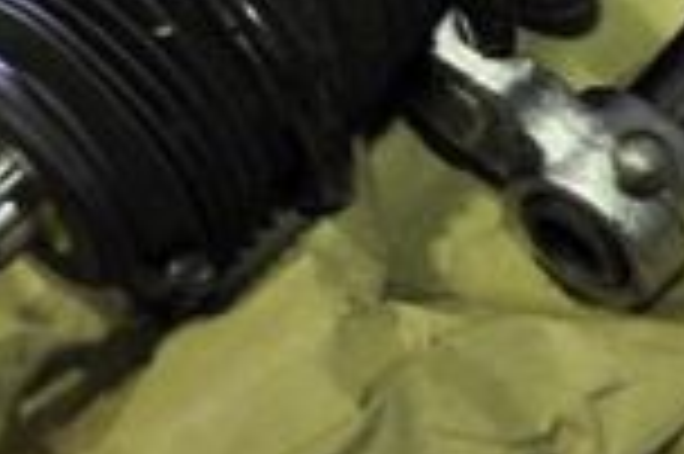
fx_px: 2847
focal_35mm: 150
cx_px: 446
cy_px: -214
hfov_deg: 13.7
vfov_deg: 8.9
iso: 400
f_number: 5
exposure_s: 1/25
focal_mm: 26
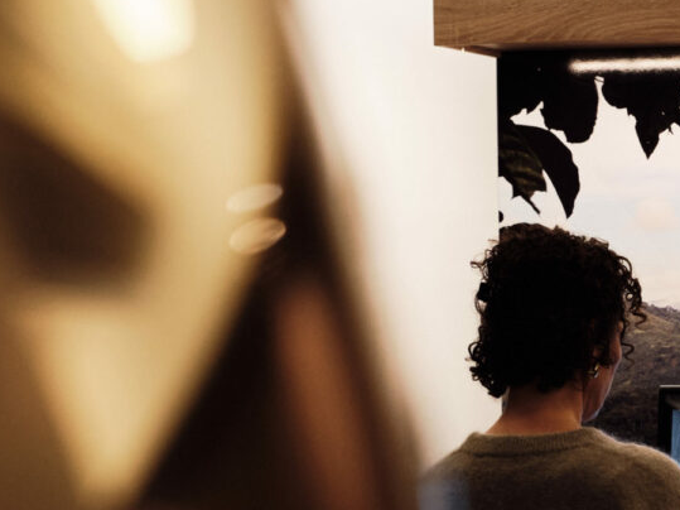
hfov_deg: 13.8
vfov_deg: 10.7
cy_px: 571
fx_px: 2691
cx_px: 917
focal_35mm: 137
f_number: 4
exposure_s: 1/125
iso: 2000
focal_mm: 33
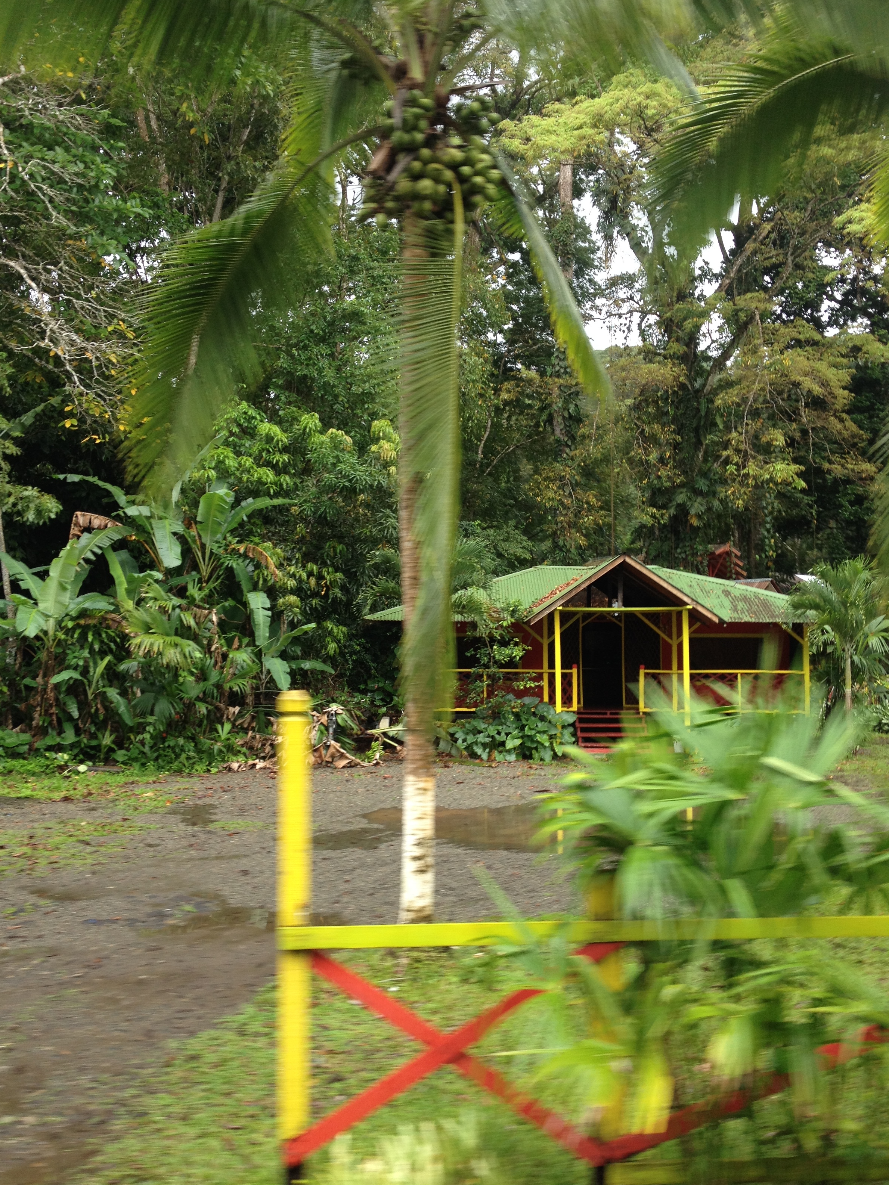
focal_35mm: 36
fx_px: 1233
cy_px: 596
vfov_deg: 51.4
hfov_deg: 39.7
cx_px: 437
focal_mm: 4.28
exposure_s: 1/120
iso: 50
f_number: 2.4
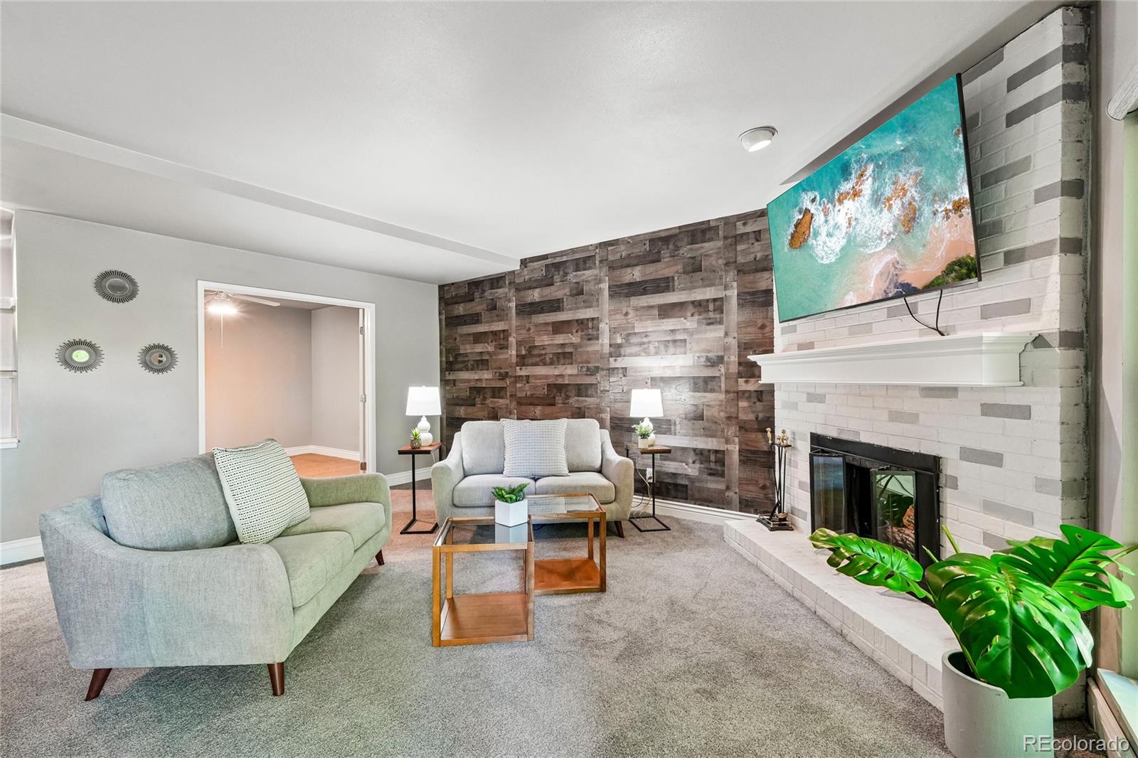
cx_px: 569
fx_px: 474
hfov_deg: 100.4
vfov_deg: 77.3
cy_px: 379
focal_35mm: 15
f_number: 8
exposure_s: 1/3.33
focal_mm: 10
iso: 800
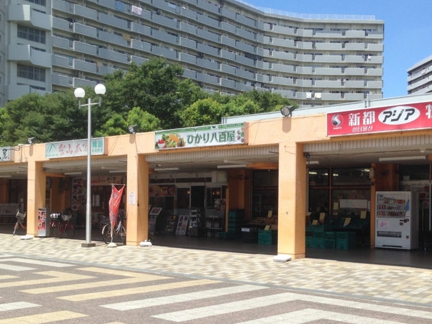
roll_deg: -0.3
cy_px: 197
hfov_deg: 38.9
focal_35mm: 49
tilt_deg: -0.6
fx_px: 611
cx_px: 187
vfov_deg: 29.6
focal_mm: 4.12
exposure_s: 1/1290
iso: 50
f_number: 2.4
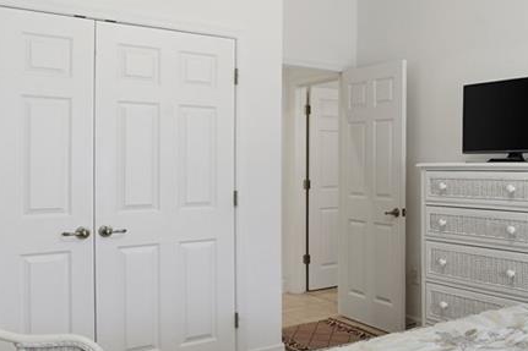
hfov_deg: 46.3
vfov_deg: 35.0
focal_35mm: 38
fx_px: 557
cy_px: 172
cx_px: 466
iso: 200
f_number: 9
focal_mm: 16
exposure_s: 1/15
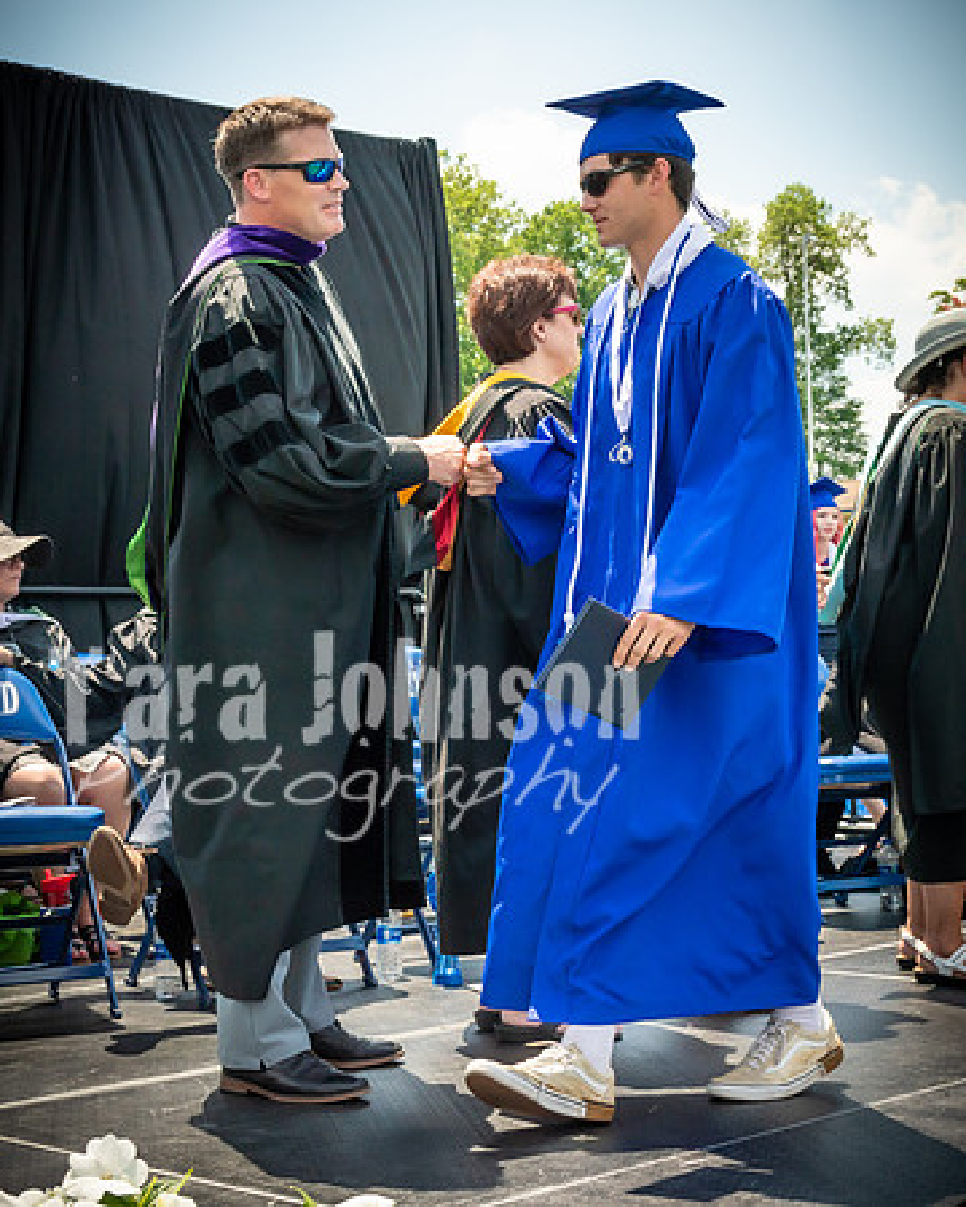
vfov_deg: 29.6
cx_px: 552
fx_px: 2286
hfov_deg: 23.8
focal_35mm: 64
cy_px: 540
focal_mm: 27
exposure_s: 1/800
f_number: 7.1
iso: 200
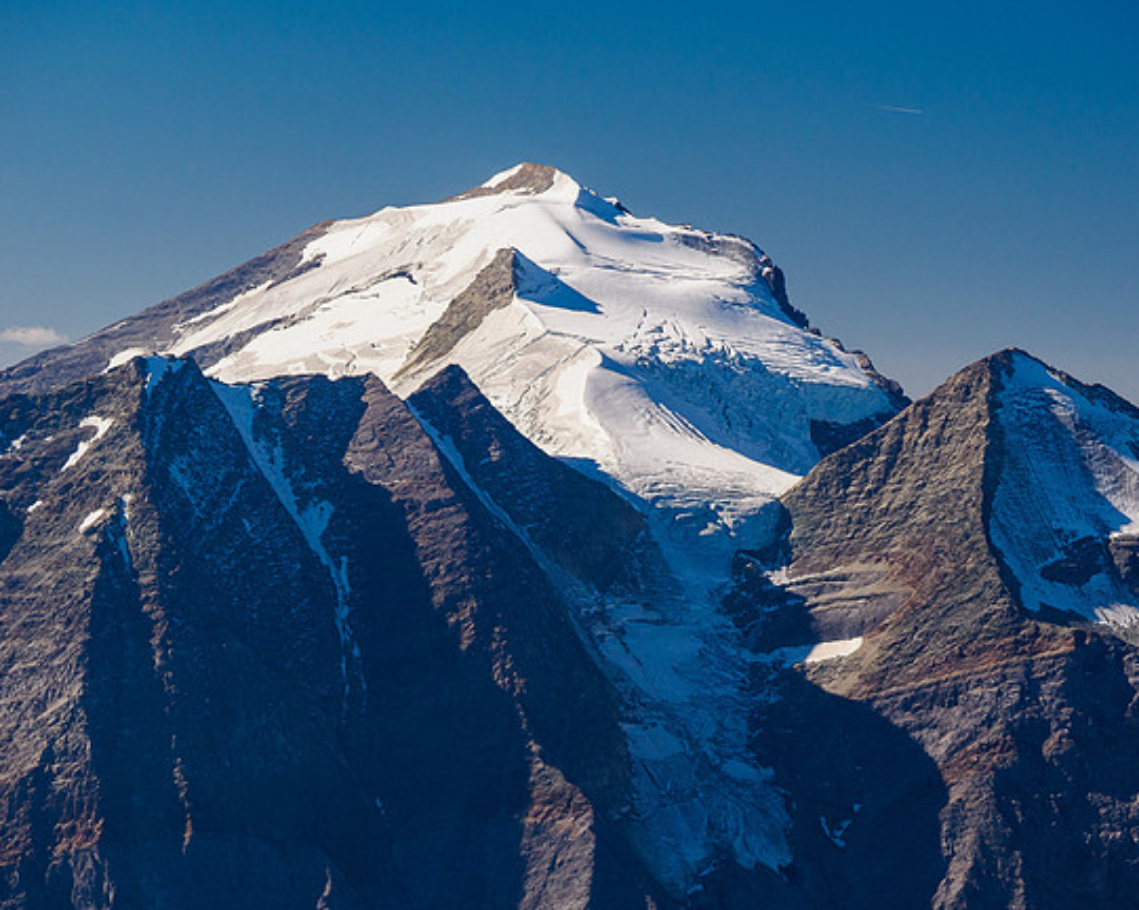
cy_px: 456
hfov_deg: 8.0
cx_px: 585
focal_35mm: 243
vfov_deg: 6.4
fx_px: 8186
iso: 320
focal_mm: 116
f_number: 8
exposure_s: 1/250
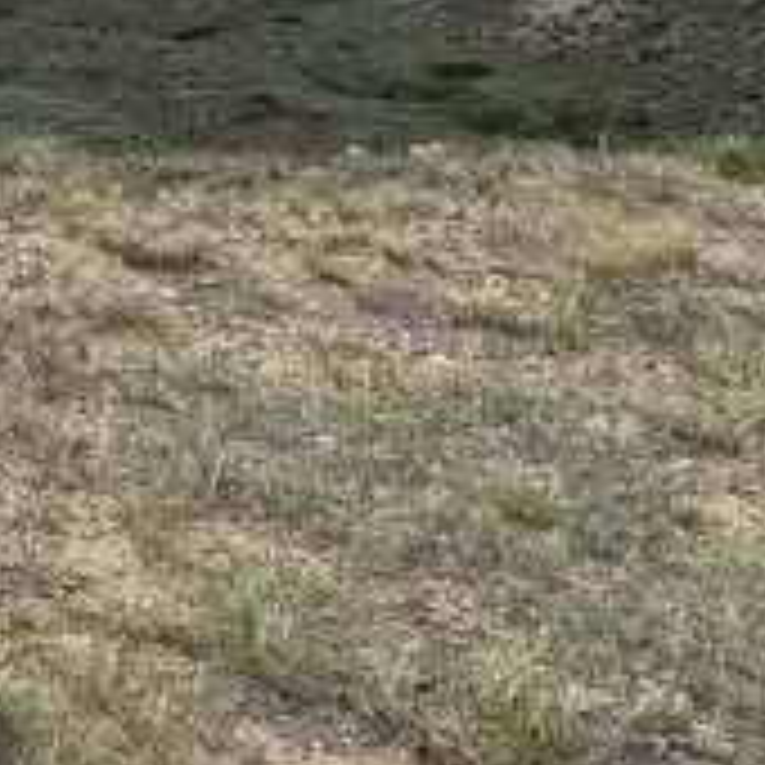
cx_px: -1030
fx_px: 2700
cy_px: -243
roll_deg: -1.0
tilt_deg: -9.9
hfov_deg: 12.7
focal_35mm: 108
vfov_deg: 15.3
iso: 50
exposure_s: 1/4115
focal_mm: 5.7
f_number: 1.5
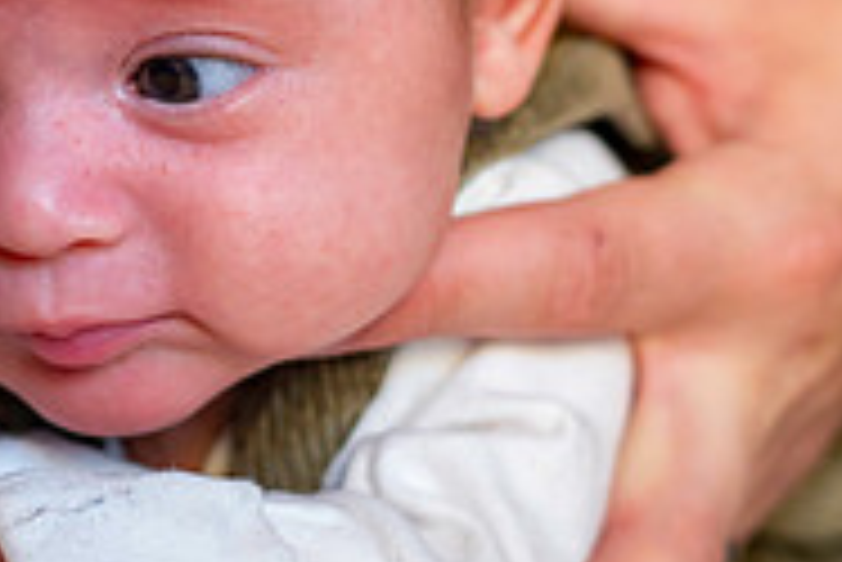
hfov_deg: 13.2
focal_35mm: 155
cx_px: 185
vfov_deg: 8.9
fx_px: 3628
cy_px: 108
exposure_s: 1/60
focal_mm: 50
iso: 1000
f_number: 3.2
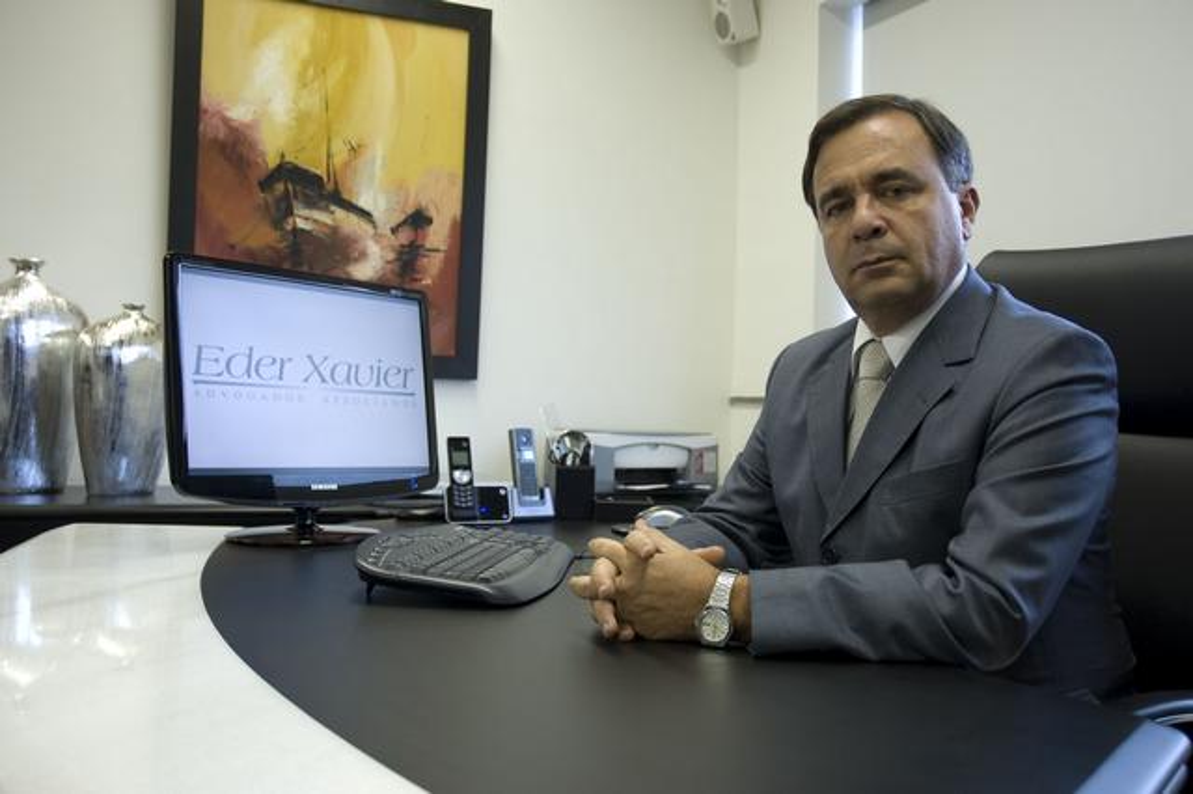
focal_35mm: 36
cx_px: 596
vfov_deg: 36.8
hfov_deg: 53.2
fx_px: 1192
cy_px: 397
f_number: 3.8
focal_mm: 24
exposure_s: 1/15
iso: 200
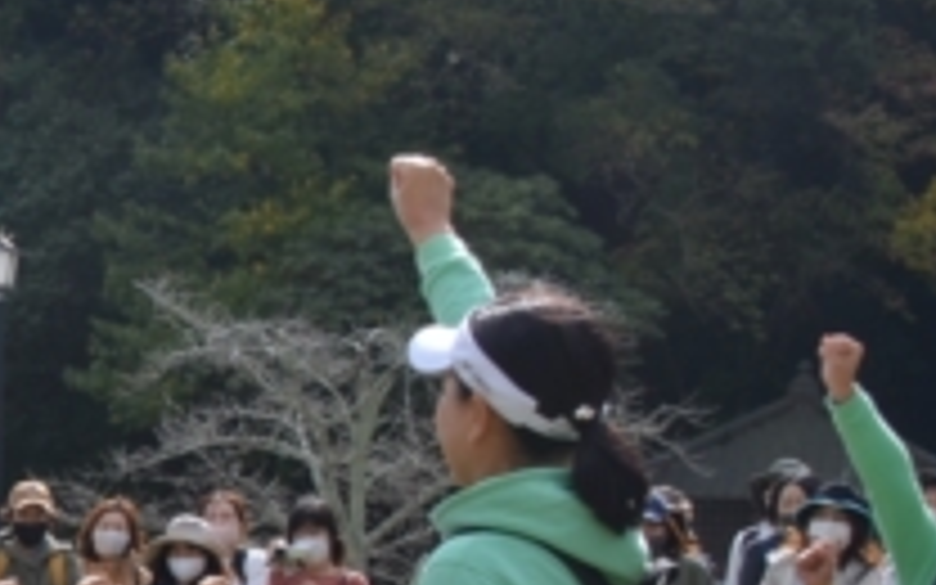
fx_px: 4030
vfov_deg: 8.2
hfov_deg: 12.2
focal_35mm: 158
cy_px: 803
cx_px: -752
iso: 110
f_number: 8
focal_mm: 28
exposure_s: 1/250
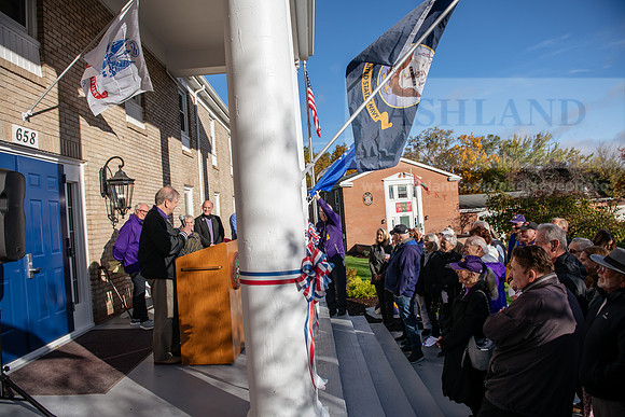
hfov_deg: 73.7
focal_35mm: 24
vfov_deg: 53.2
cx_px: 312
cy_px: 208
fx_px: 417
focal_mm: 24
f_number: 3.5
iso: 80
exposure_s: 1/1000
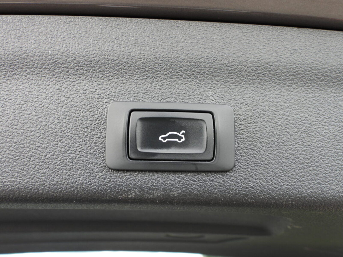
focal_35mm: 38
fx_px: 377
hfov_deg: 49.0
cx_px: 172
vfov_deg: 37.7
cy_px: 128
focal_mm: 6.8
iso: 100
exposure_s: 1/50
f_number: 3.2
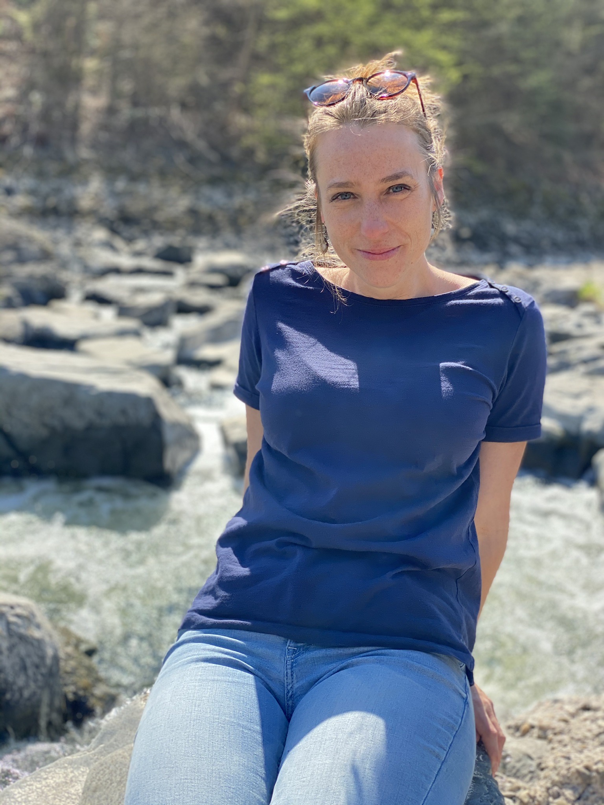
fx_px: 1210
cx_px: 302
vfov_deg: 36.8
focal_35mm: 52
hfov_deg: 28.0
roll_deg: -2.6
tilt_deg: -11.0
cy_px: 402
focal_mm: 6
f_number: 2
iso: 20
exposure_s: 1/623
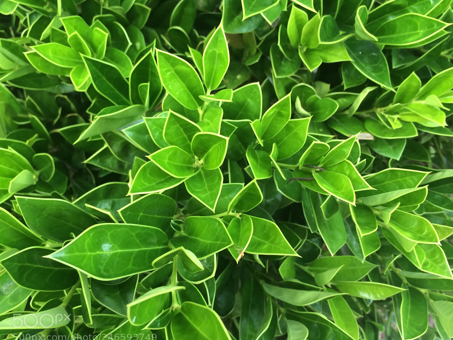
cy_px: 174
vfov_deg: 44.2
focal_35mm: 32
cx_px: 243
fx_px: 419
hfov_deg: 56.7
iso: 40
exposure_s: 1/40
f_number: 2.2
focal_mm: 4.15
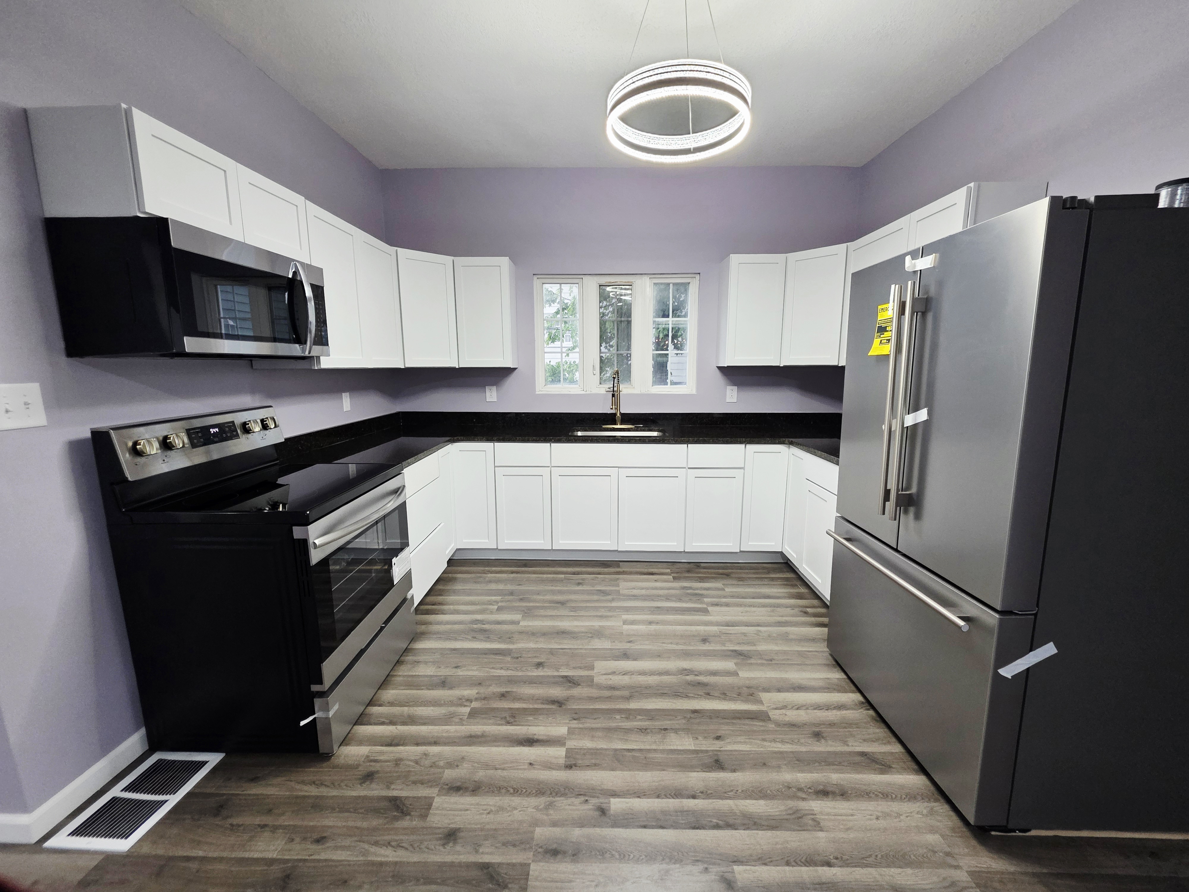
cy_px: 446
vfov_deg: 89.9
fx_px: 447
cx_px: 594
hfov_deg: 106.2
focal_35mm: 13
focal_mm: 2.2
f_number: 1.9
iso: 400
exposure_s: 1/60.2
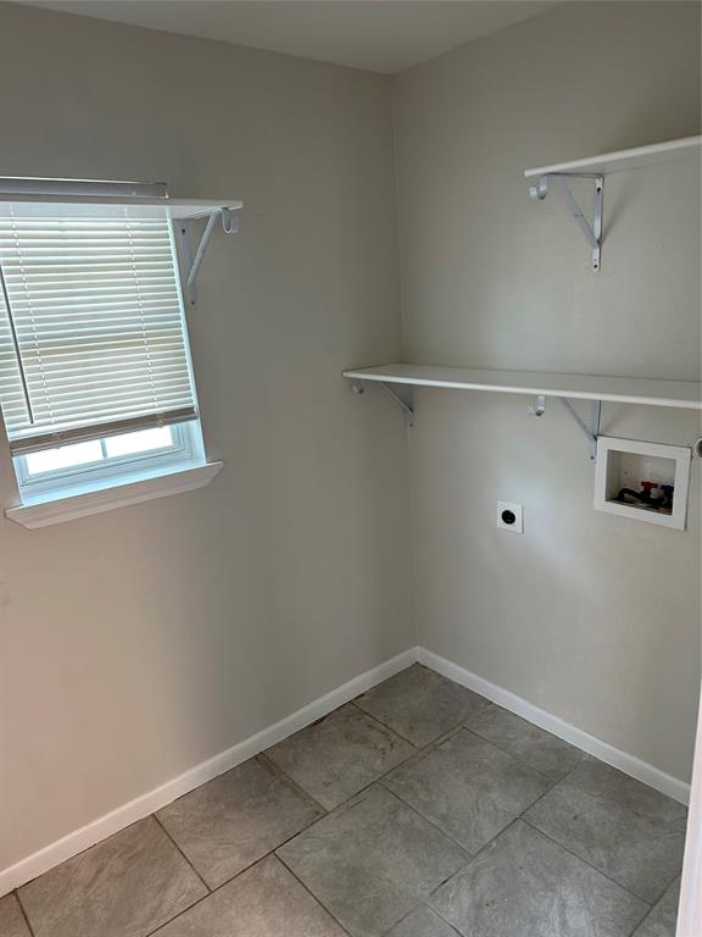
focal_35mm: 24
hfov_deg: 56.8
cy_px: 468
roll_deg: +3.8
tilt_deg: -15.8
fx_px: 649
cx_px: 351
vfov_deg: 71.6
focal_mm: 6.86
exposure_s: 1/60
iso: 200
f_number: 1.78
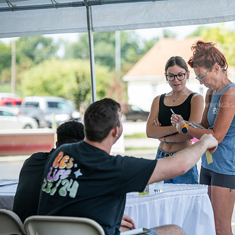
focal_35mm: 173
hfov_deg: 10.1
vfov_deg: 10.1
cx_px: 175
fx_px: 1329
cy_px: 118
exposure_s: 1/320
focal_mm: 135
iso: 125
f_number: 4
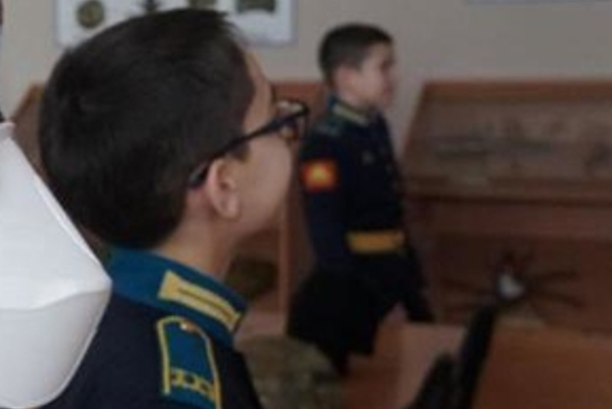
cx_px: -178
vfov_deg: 19.3
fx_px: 1191
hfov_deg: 25.1
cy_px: 328
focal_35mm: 70
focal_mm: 18
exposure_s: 1/160
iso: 1600
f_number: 3.5
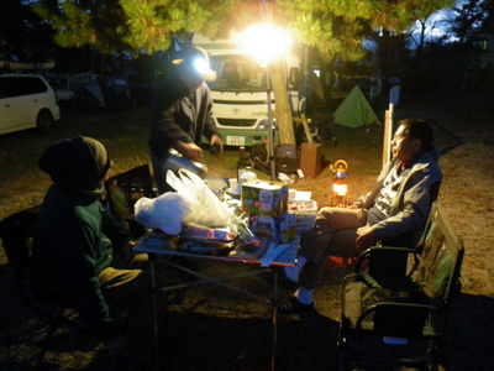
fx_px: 400
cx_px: 247
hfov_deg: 63.4
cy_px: 186
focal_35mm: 28
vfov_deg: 49.7
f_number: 3.5
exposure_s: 1.3
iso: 800
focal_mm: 5
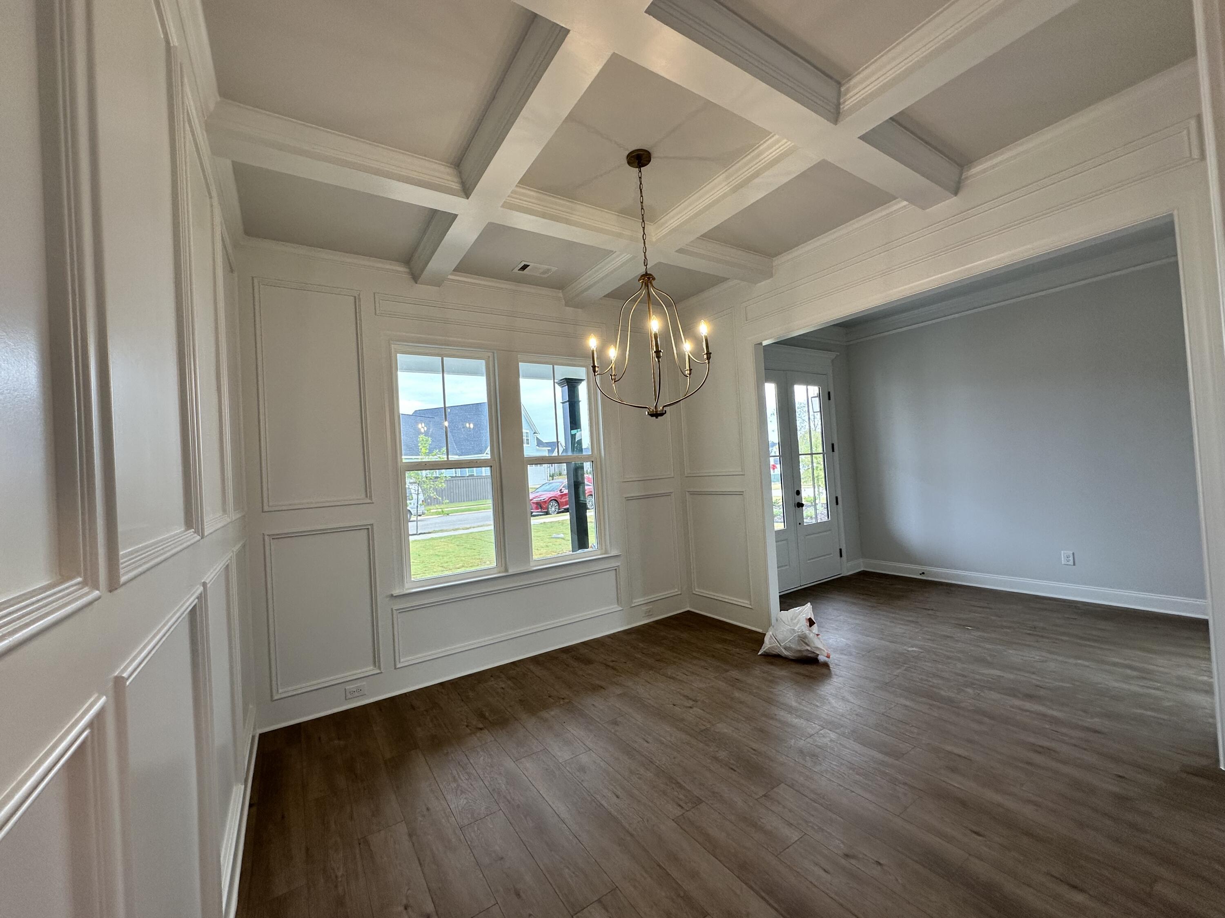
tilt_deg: +1.4
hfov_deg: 102.1
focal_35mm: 14
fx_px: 495
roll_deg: +3.3
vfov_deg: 85.7
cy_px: 459
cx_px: 612
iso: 80
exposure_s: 1/120
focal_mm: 2.22
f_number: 2.2
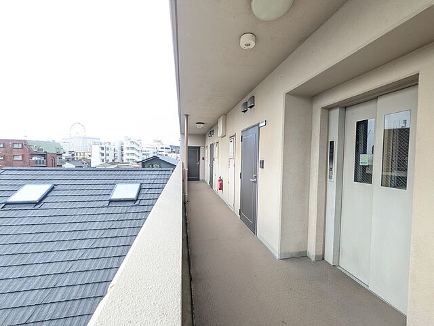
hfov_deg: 102.1
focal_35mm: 14
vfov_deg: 85.7
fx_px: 176
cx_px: 217
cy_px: 163
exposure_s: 1/327
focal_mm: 1.83
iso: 50
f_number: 2.2
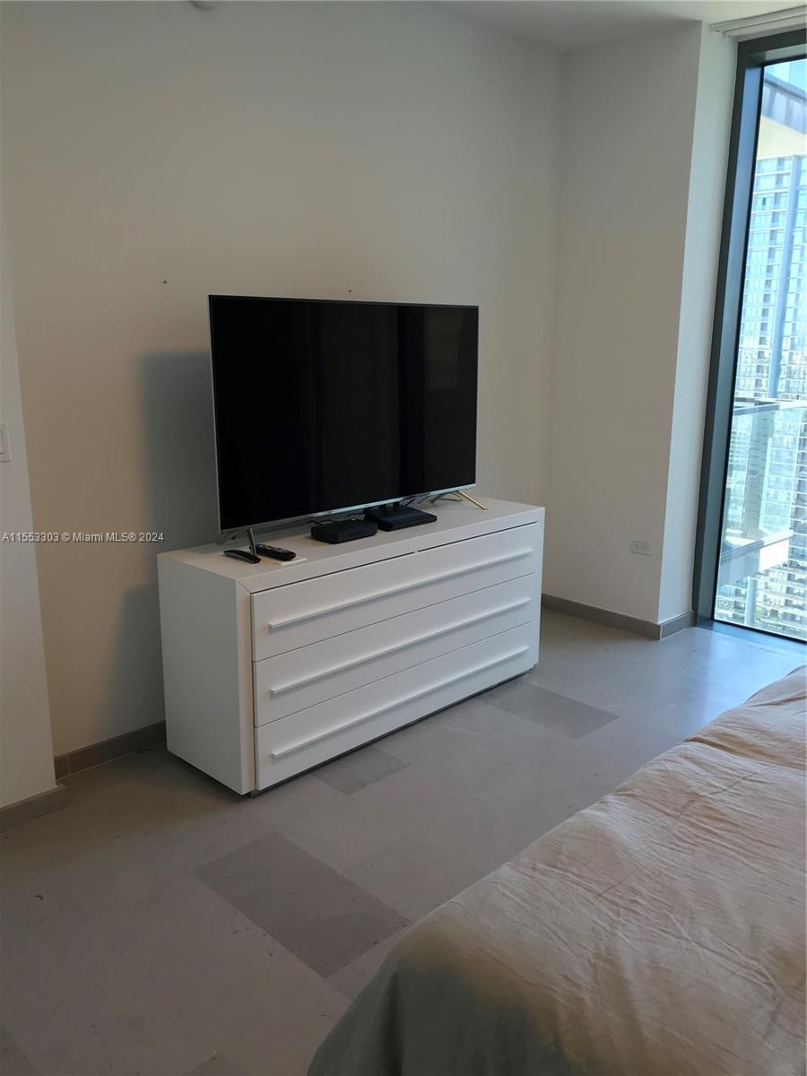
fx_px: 870
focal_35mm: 28
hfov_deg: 49.7
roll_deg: +0.5
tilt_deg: -12.4
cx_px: 404
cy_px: 538
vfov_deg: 63.4
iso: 25
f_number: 1.8
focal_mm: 3.99
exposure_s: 1/60
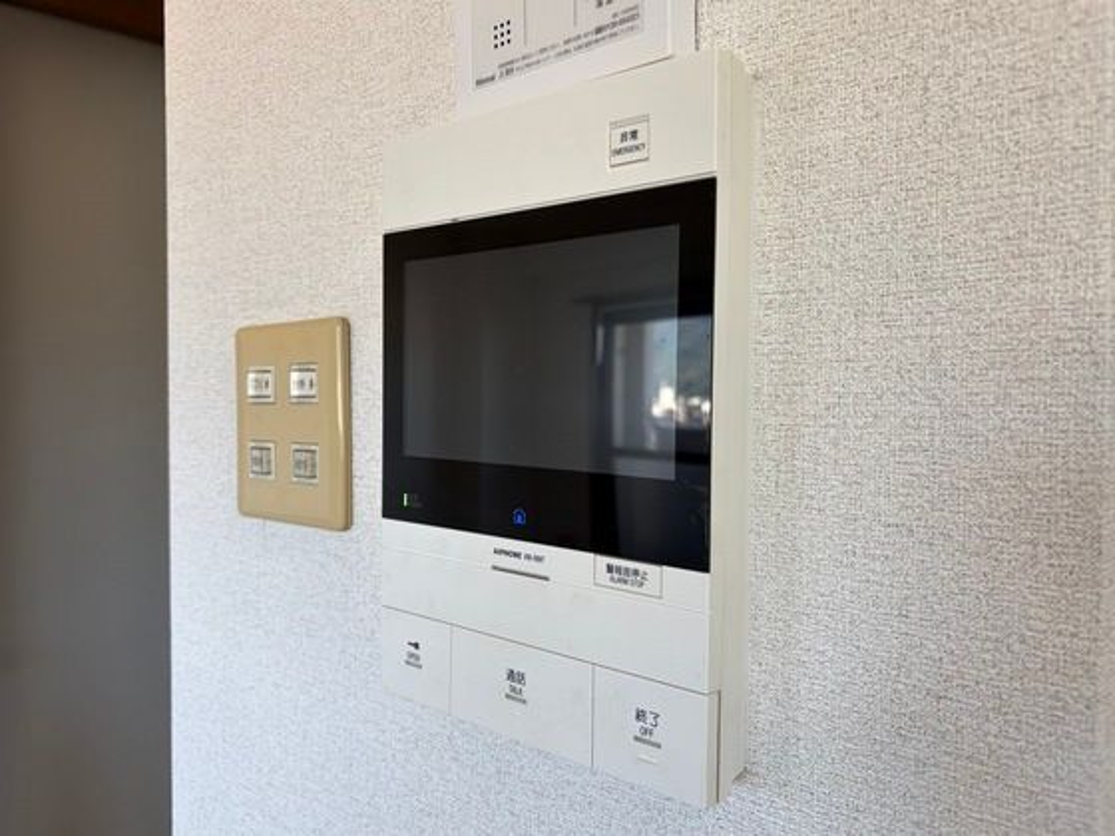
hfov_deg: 67.3
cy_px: 418
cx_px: 558
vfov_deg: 53.1
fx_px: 837
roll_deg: +0.0
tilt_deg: -1.0
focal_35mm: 26
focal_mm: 5.96
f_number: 1.6
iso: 80
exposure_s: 1/122
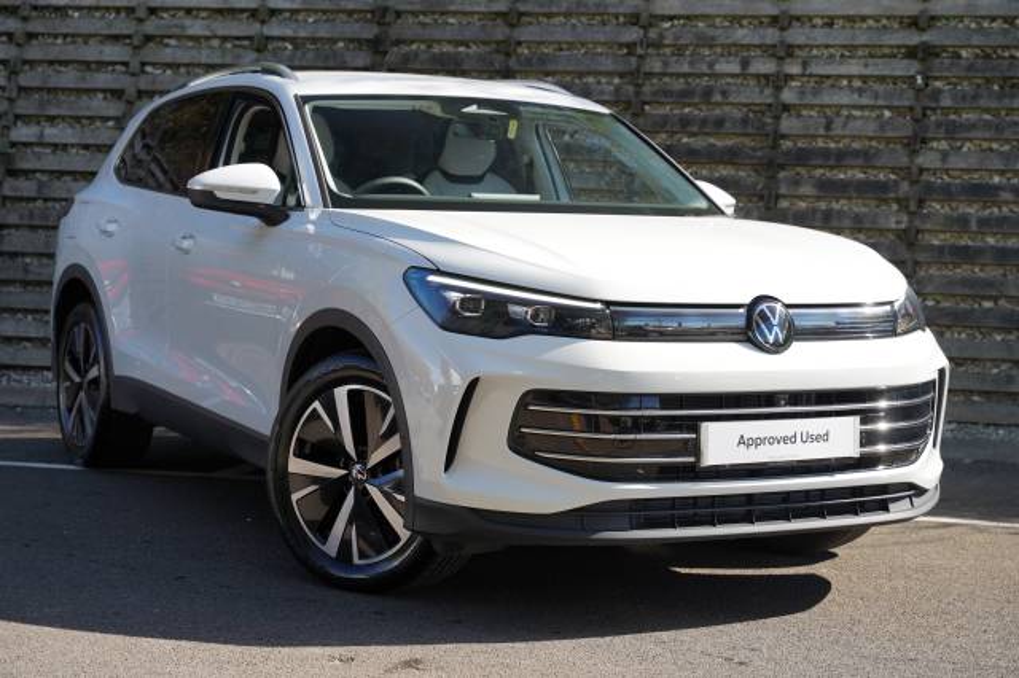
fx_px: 1791
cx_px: 510
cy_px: 339
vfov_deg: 21.4
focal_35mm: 63
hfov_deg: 31.8
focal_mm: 63.3
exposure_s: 1/160
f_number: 4.5
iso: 100
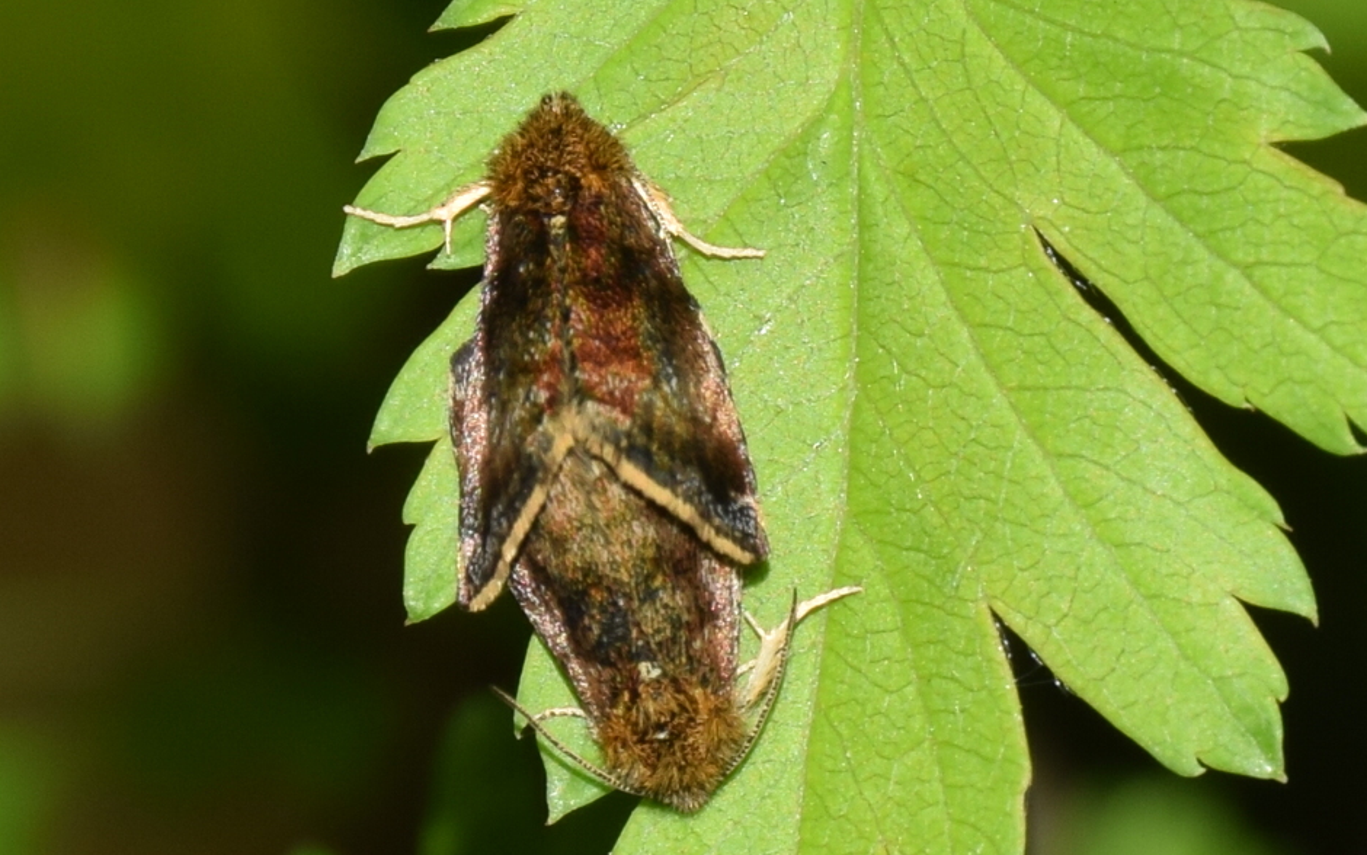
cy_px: 423
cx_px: 680
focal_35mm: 218
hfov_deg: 9.6
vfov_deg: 6.0
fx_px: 8124
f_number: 13
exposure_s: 1/160
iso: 100
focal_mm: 140
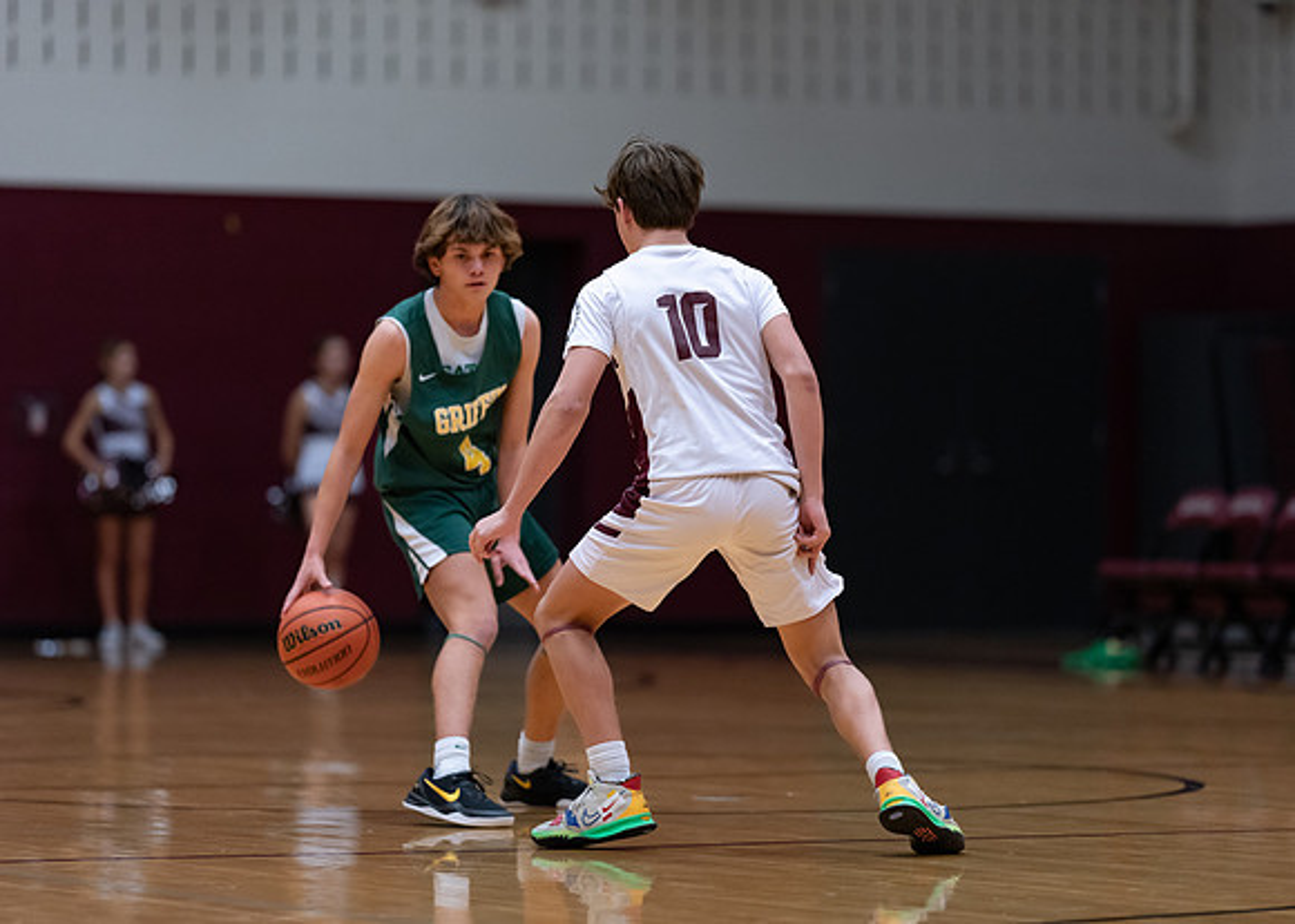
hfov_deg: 11.5
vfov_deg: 8.2
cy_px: 444
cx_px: 679
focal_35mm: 175
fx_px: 6417
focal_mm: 135
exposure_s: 1/1000
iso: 1250
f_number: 1.8
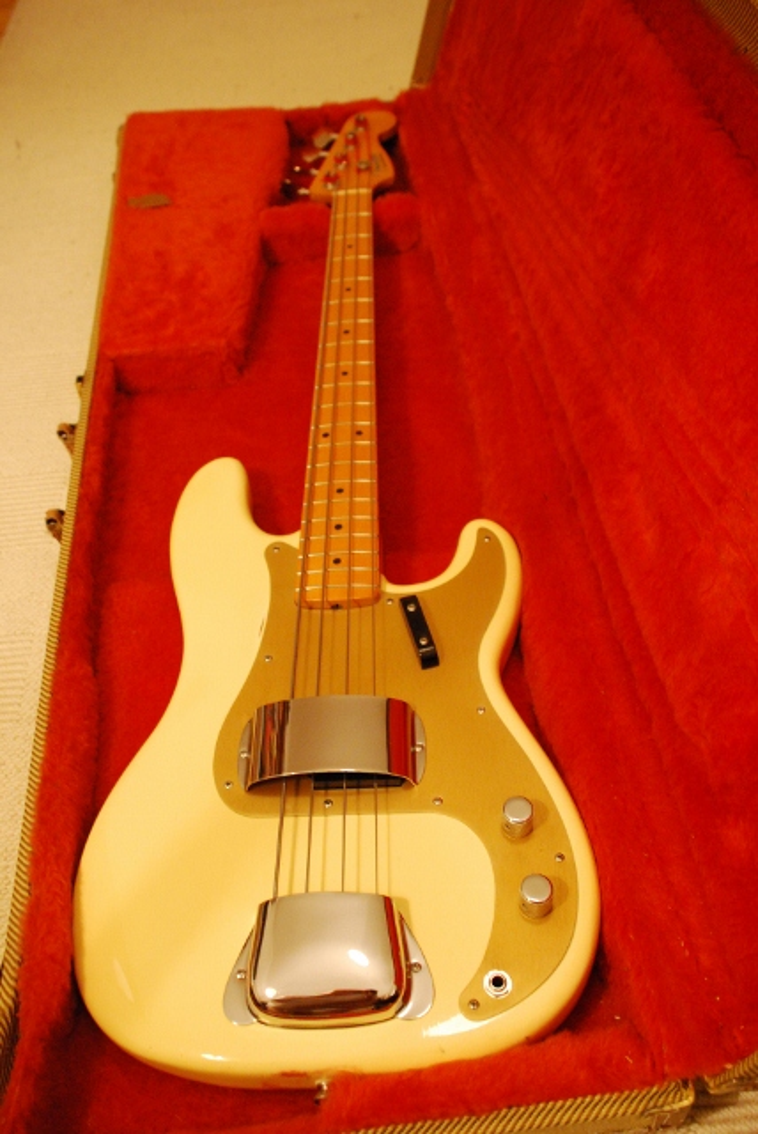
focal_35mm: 33
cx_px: 379
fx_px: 1040
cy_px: 567
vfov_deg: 57.2
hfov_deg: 40.0
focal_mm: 22
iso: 1600
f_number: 3.8
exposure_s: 1/15
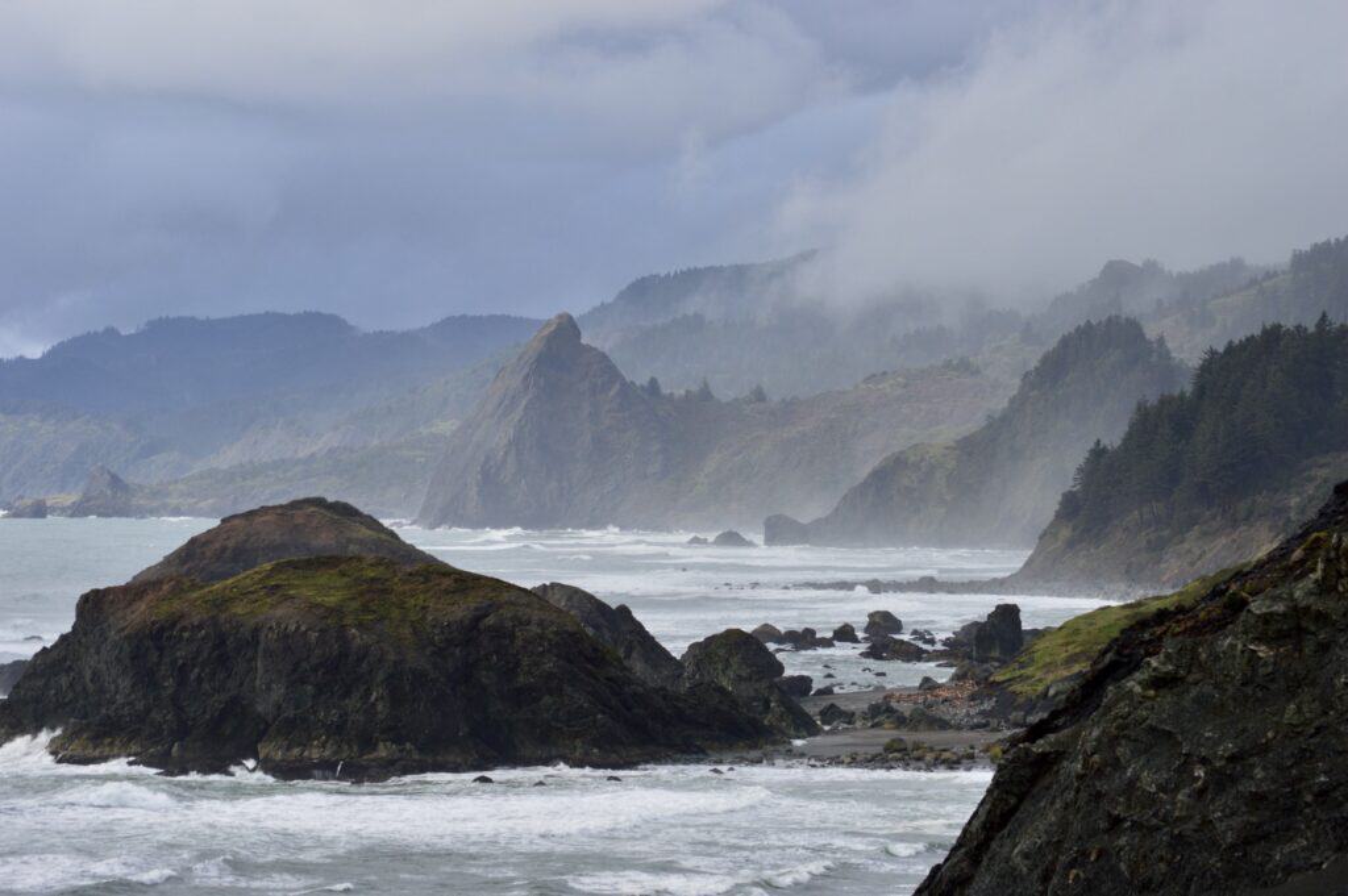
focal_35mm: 129
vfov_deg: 10.6
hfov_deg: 15.9
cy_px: 448
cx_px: 674
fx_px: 4826
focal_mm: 86
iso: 400
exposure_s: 1/400
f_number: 11
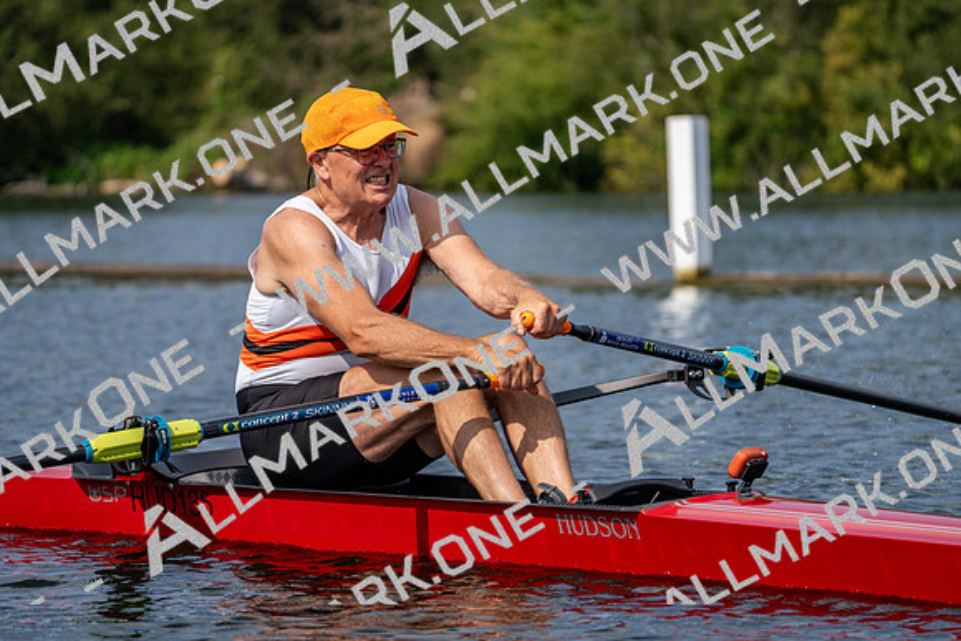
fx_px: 5340
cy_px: 320
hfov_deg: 10.3
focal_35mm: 200
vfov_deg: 6.9
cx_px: 480
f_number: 5.6
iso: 200
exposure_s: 1/1600
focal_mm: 200
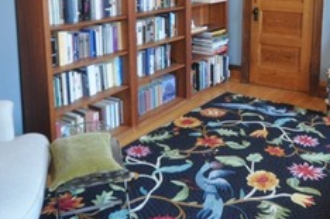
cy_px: 12
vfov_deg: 30.7
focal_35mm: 41
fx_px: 375
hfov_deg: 47.0
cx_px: 209
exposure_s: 1/30
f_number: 3.5
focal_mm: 10
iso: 800
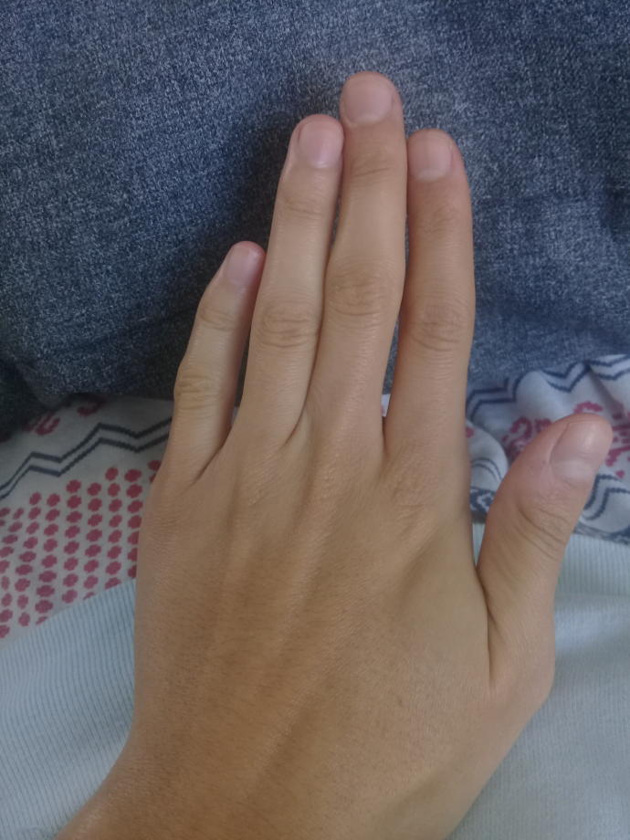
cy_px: 420
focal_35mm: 31
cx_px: 315
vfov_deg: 58.4
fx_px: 752
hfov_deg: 45.4
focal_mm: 3.3
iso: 64
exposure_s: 1/33
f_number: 2.2
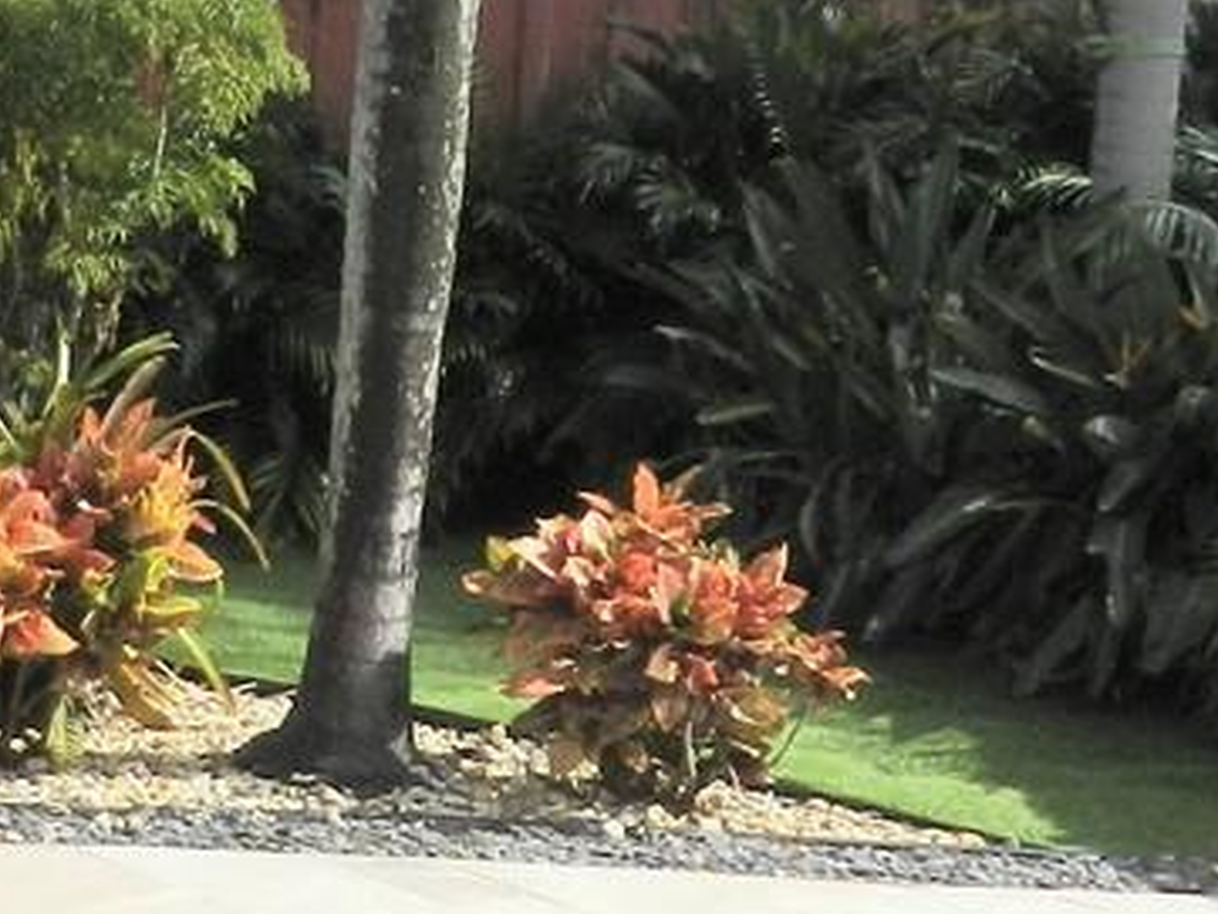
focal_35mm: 102
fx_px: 3590
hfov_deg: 18.9
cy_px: 209
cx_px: 121
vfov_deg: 14.4
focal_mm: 4
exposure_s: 1/1250
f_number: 4
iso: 160
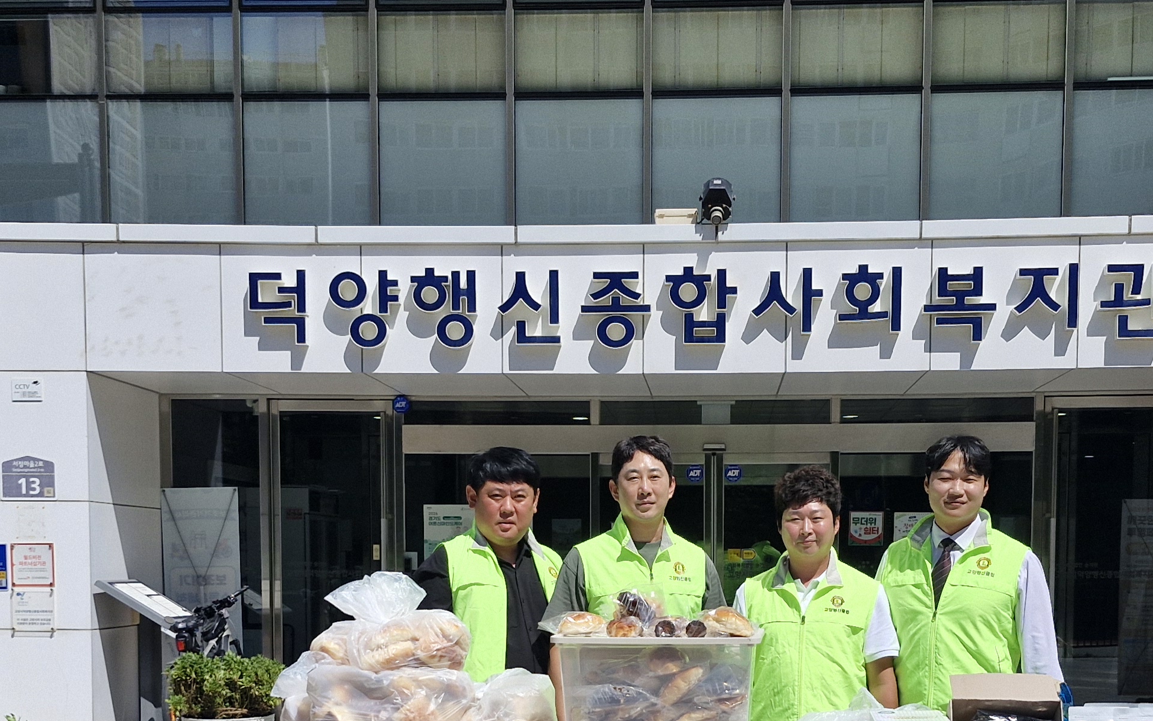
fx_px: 1603
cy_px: 659
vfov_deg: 24.6
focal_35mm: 51
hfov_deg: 39.5
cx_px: 636
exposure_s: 1/3664
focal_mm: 5.54
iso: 50
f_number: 1.8
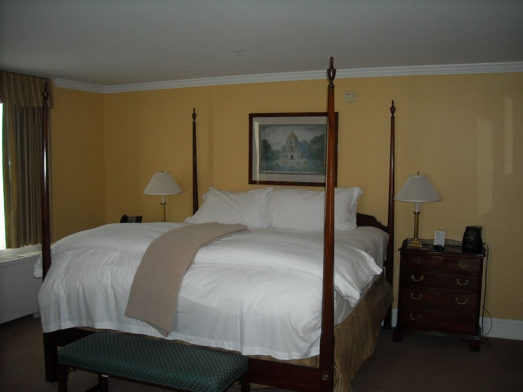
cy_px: 196
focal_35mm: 35
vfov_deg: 40.7
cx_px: 262
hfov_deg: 52.6
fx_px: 529
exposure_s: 1/60
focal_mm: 5.7
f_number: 2.8
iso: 200
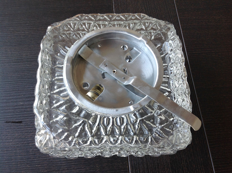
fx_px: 234
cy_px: 86
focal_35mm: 35
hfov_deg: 52.7
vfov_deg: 40.6
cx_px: 116
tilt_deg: -67.9
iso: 50
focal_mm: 4.28
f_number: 2.4
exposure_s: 1/15
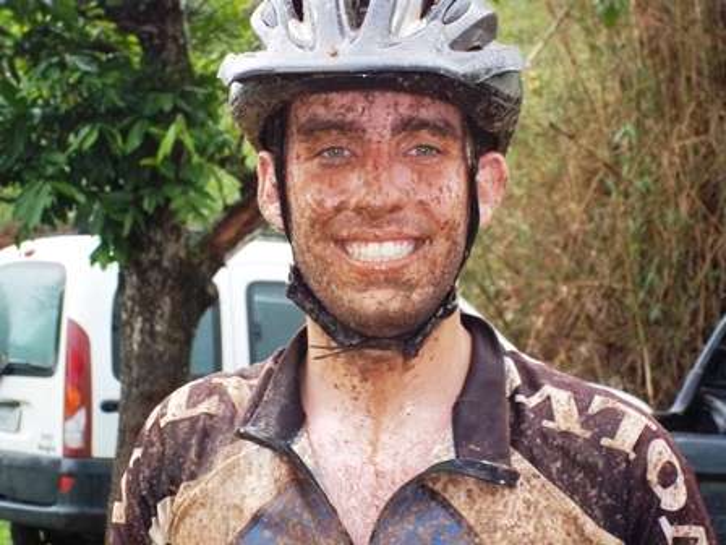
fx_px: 2265
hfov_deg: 18.2
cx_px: 363
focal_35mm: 108
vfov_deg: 13.7
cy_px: 272
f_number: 5.6
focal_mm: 19.5
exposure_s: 1/100
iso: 160
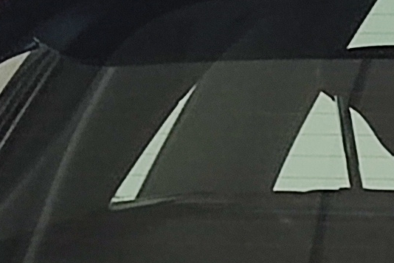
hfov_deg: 5.1
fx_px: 4345
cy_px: 646
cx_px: 913
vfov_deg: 3.4
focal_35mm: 397
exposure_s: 1/50
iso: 223
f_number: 1.79
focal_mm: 4.74
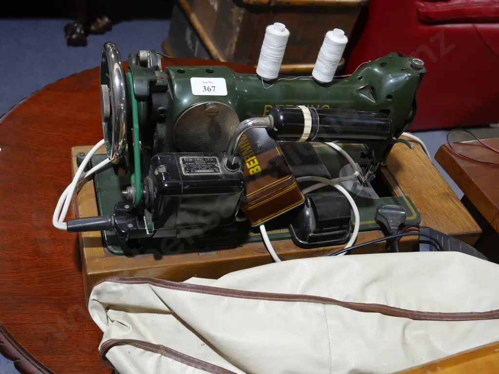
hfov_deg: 46.8
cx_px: 250
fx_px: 577
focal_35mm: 40
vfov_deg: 36.0
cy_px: 187
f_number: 4.5
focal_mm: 20
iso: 400
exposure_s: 1/60
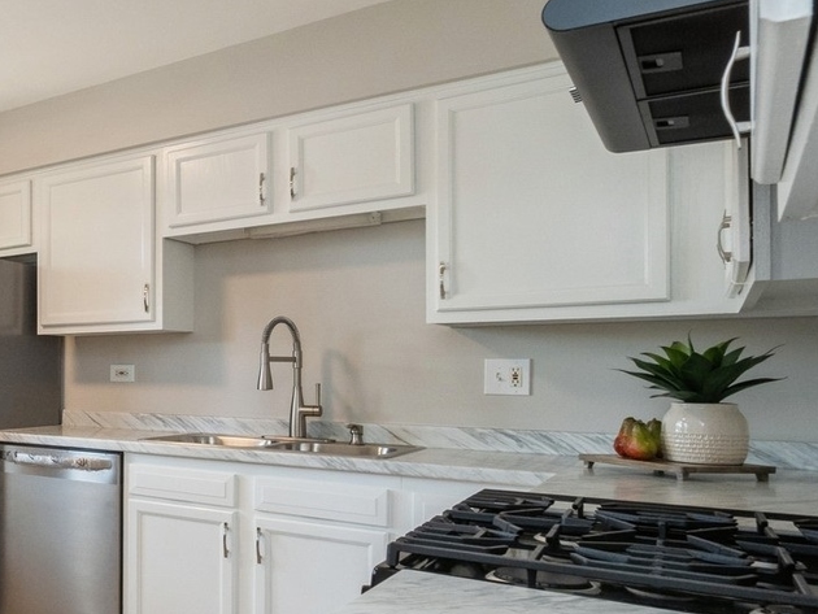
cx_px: -104
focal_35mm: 32
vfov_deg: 44.1
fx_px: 756
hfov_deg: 42.8
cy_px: 345
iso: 400
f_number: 7.1
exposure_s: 1/15
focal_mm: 7
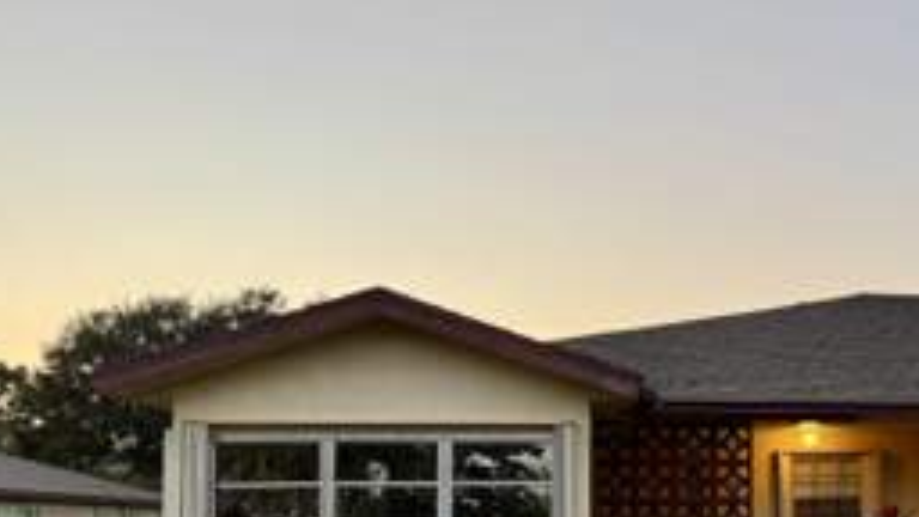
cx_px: 783
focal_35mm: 49
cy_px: 461
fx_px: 1194
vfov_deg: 23.8
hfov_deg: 39.8
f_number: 1.78
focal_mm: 6.76
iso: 64
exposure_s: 1/156
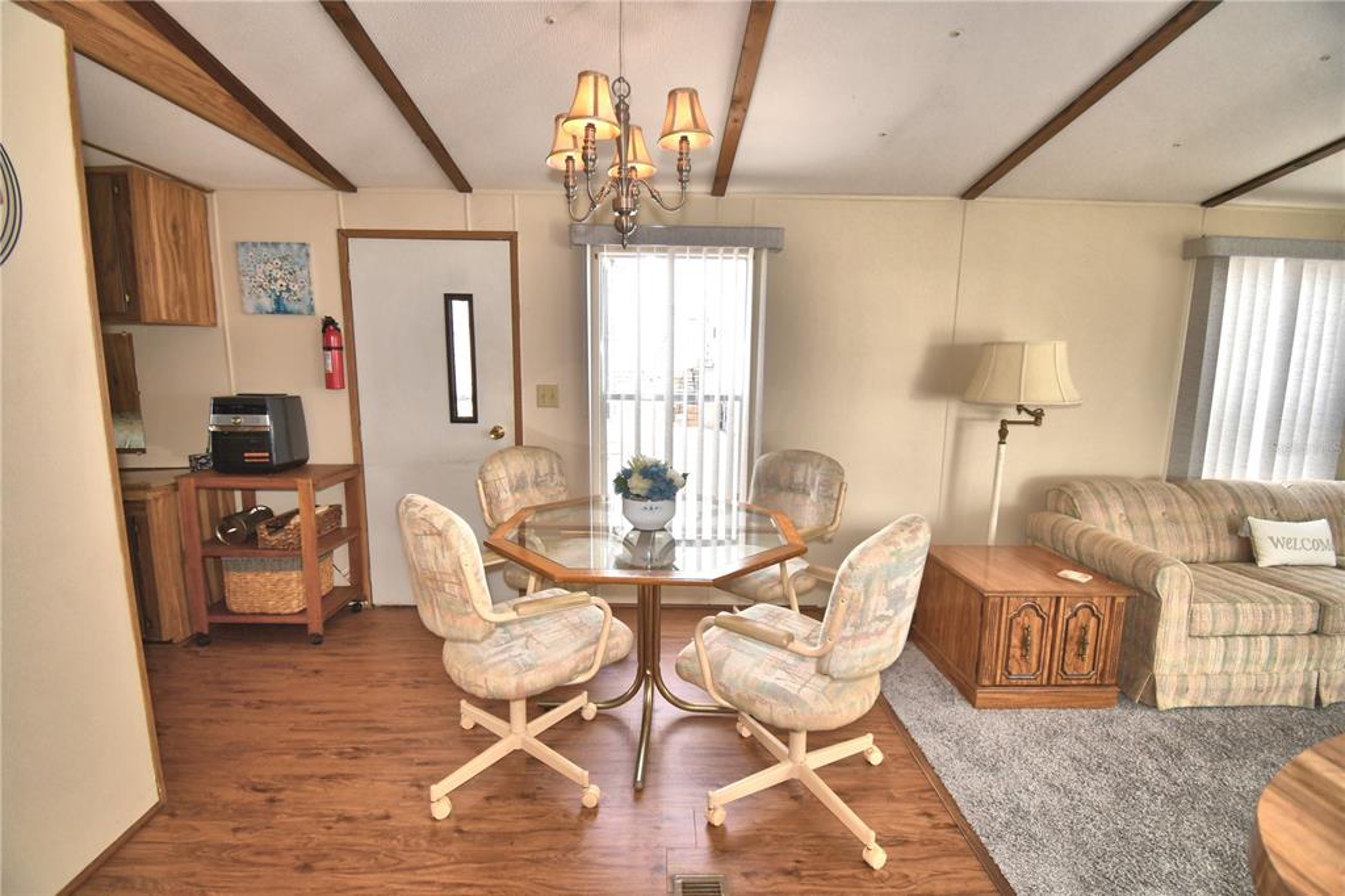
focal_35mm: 15
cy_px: 448
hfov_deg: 100.4
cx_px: 672
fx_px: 560
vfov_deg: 77.3
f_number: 4.5
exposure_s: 1/80
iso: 100
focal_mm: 10
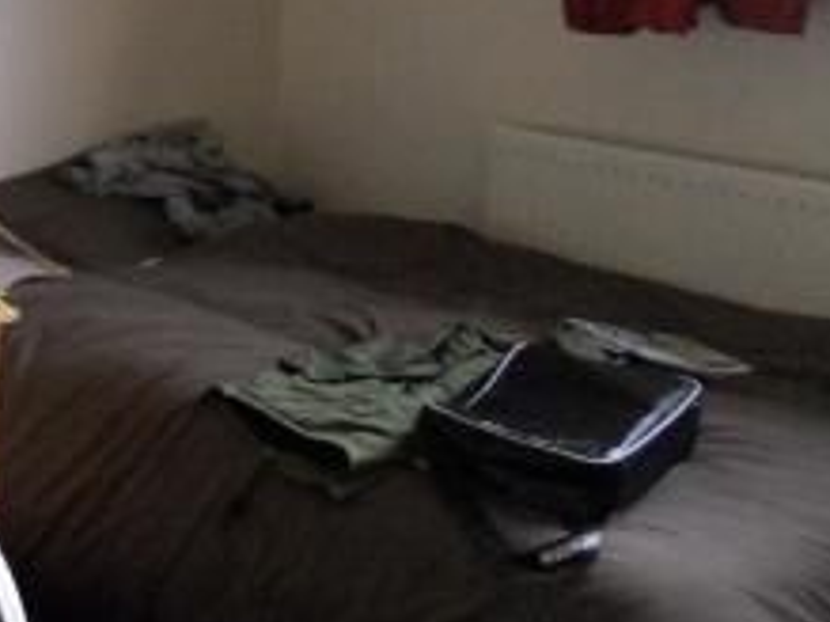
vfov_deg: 20.0
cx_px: -157
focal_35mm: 72
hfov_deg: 24.6
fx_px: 1725
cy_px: 55
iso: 400
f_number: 3.2
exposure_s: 1/25
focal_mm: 4.9
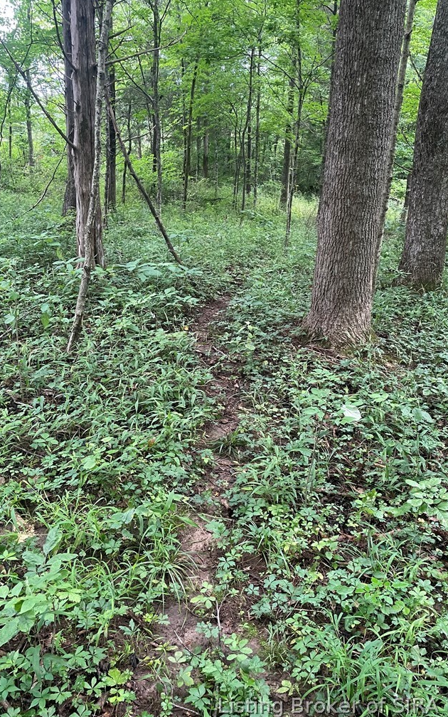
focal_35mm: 28
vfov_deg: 66.5
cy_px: 358
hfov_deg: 44.5
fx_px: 547
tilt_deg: -18.5
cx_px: 240
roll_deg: -2.4
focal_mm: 4.2
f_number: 1.6
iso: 125
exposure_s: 1/62
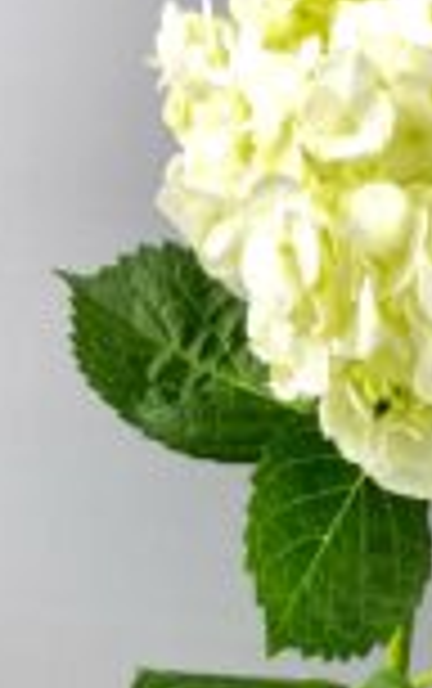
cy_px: 517
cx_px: 356
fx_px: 1352
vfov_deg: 28.1
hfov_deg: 18.0
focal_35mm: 72
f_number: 1.8
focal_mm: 4.25
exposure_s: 1/100
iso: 32
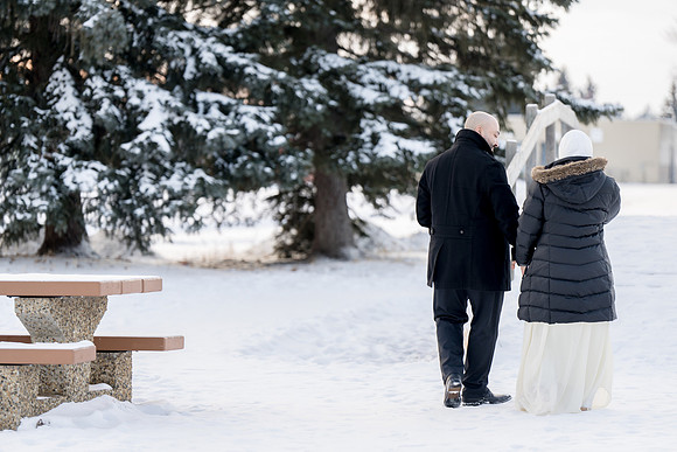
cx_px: 338
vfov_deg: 9.8
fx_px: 2633
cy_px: 226
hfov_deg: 14.7
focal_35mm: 140
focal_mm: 140
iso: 100
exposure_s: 1/160
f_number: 2.8
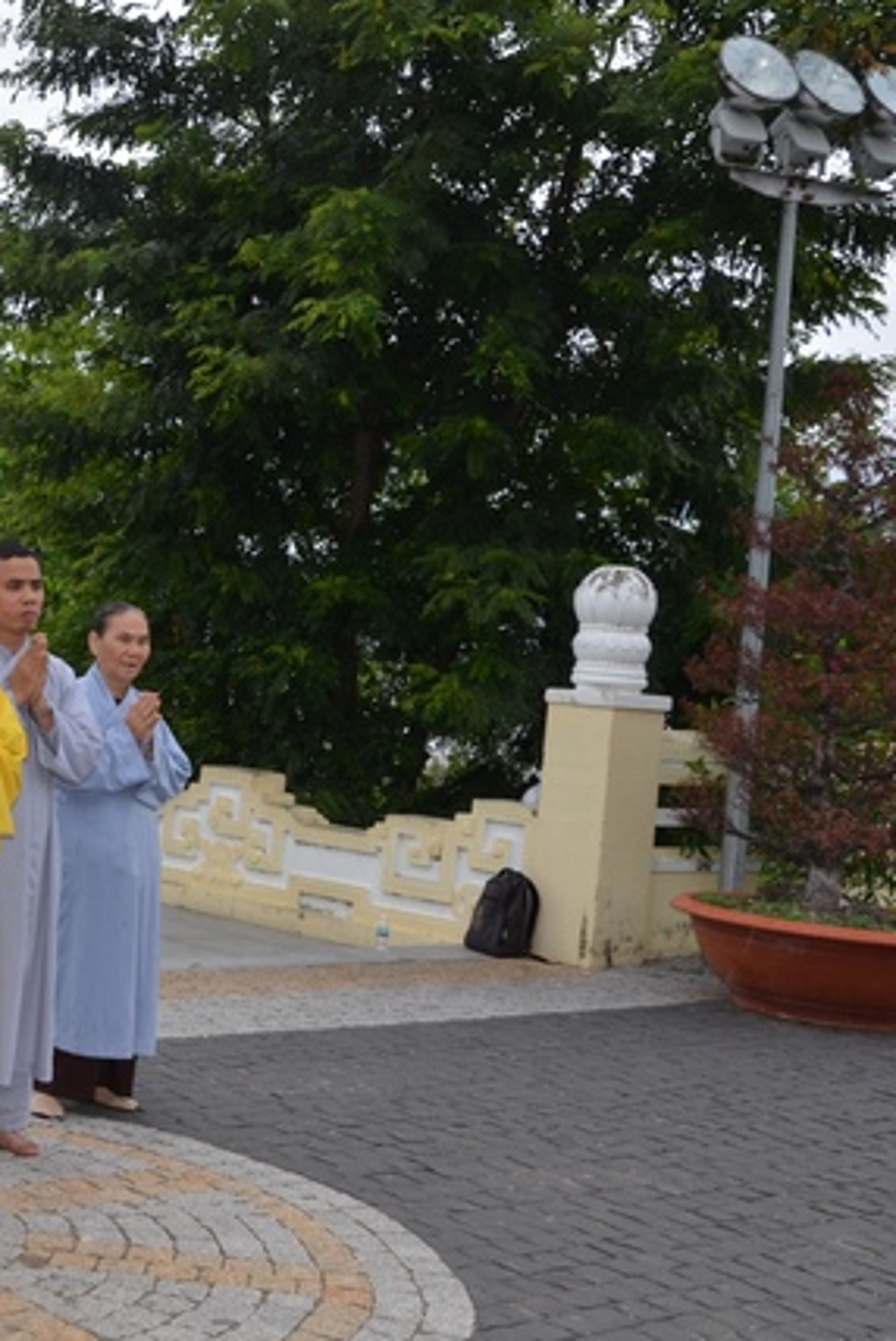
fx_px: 1864
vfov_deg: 39.6
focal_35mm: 50
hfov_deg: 25.5
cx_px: -25
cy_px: 669
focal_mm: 22
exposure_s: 1/250
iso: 640
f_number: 13
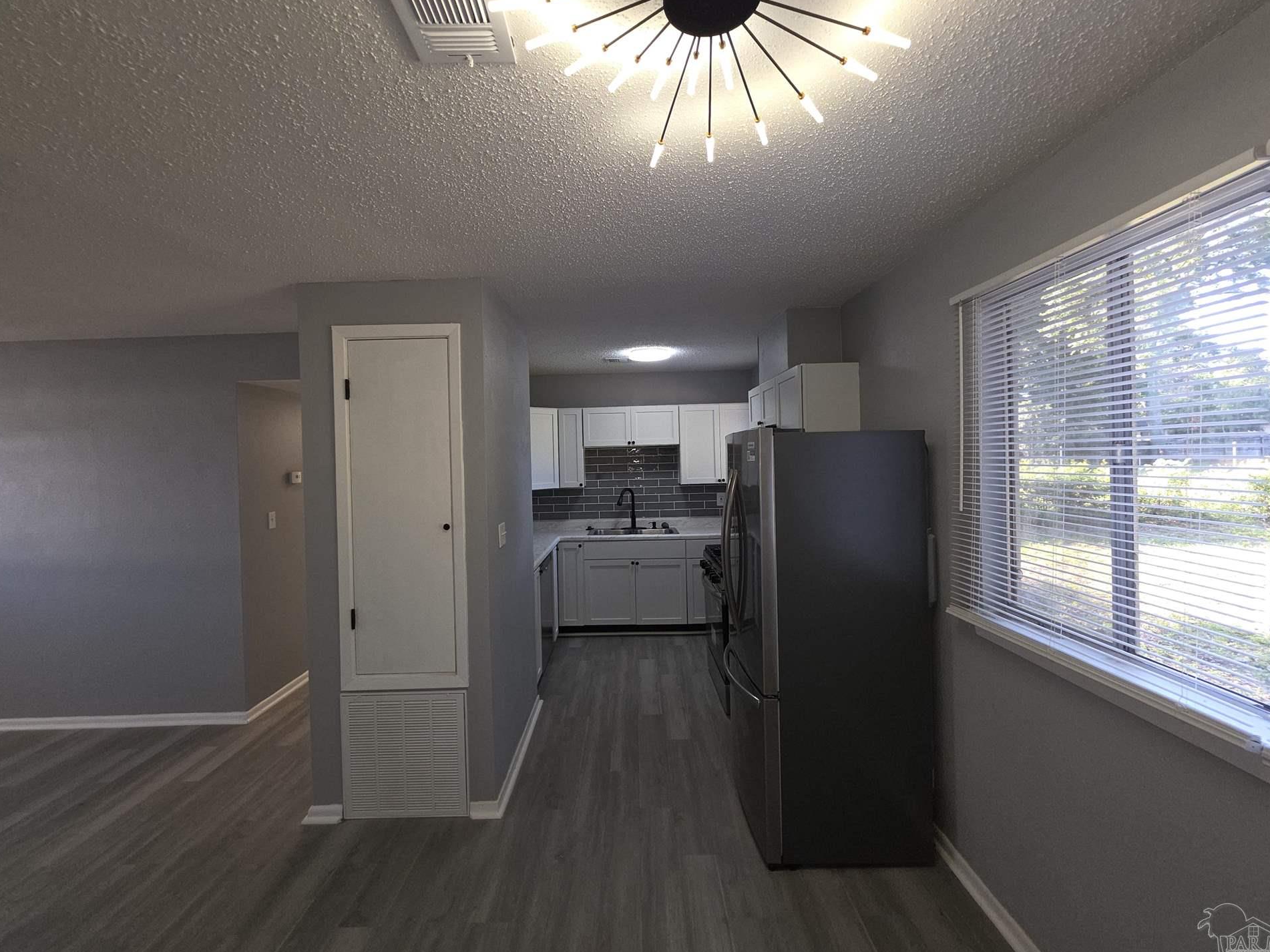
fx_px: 514
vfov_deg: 85.6
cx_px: 634
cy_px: 463
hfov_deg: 102.1
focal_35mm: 14
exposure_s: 1/50
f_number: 1.9
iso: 64
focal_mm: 2.2
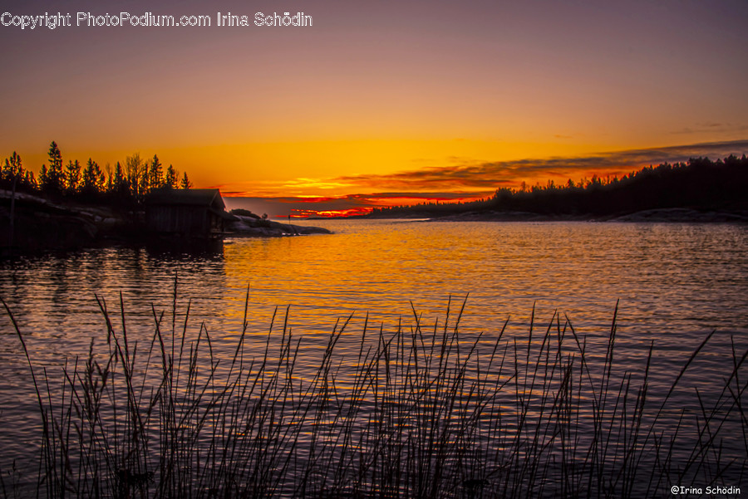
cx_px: 374
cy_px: 250
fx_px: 748
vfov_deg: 36.9
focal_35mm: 36
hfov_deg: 53.1
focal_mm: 36
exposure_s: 1/30
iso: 100
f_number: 9
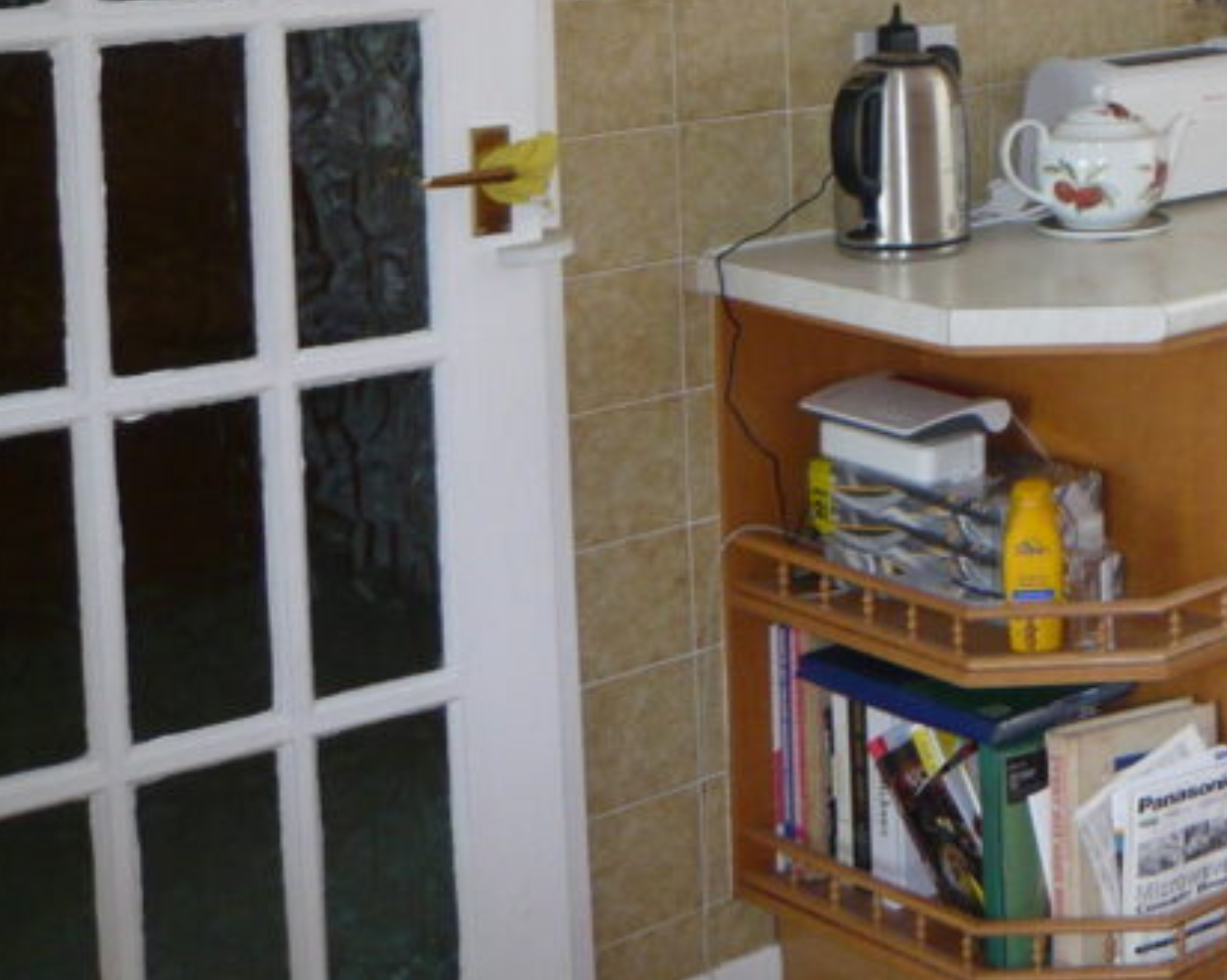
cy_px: -110
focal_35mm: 68
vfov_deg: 21.3
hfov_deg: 24.9
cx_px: 1507
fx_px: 2468
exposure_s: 1/30
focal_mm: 4.6
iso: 125
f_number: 2.8
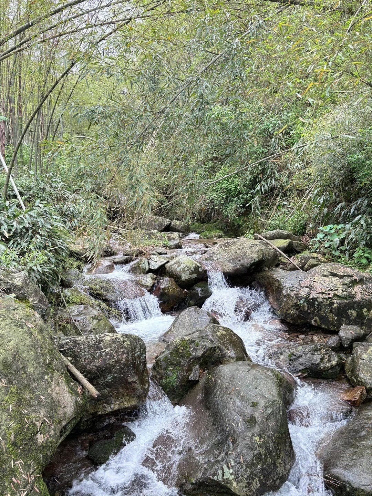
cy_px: 248
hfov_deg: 53.1
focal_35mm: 26
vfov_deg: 67.3
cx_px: 186
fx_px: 373
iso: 64
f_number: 1.6
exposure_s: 1/142
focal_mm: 5.96
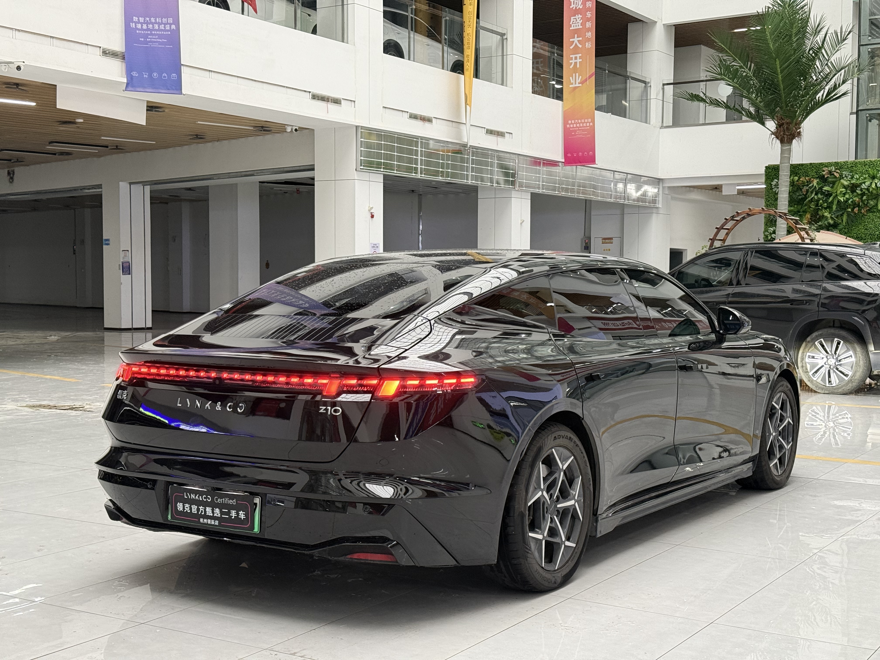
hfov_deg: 39.7
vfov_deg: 30.3
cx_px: 440
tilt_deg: -3.1
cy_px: 330
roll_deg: +0.0
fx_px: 1220
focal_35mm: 48
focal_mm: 6.76
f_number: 1.78
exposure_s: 1/37
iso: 250
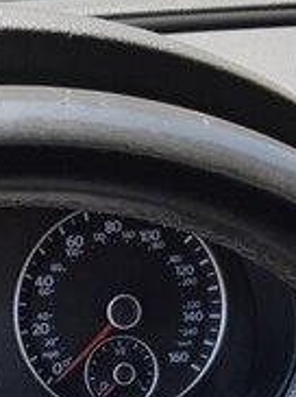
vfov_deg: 24.8
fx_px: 811
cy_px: 473
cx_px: 9
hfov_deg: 20.1
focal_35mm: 71
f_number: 1.7
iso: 40
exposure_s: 1/319
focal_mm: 4.3
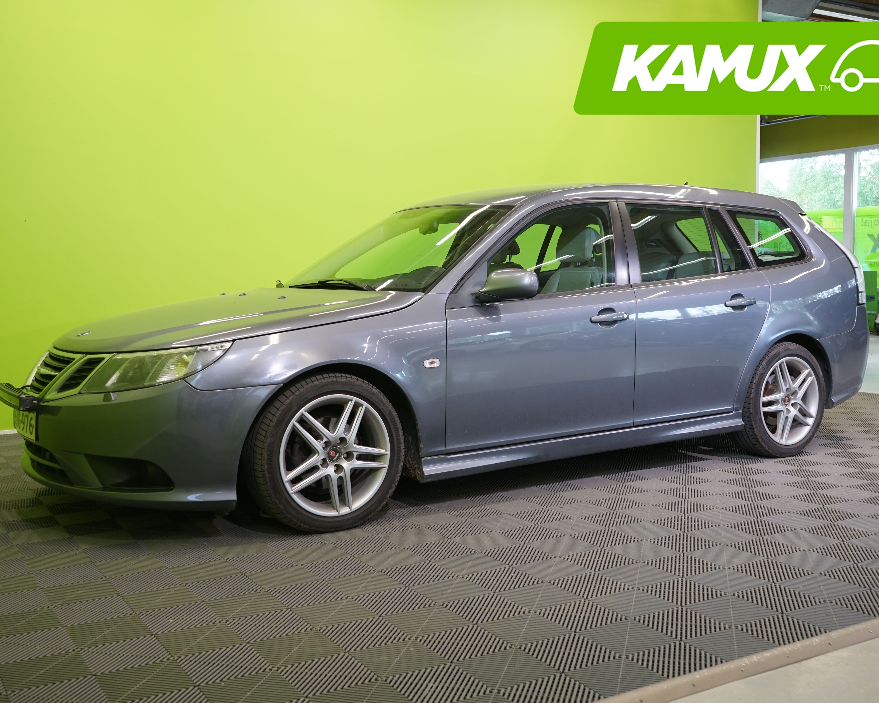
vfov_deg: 40.1
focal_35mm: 37
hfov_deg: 49.1
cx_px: 438
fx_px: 963
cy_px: 348
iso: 500
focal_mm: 32
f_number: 5.6
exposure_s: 1/30
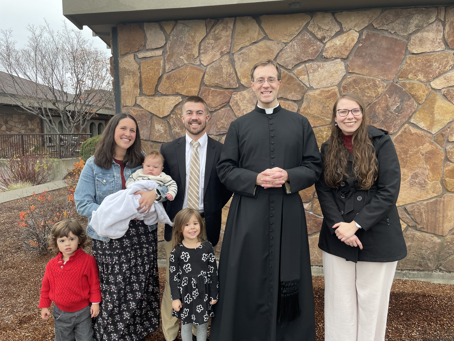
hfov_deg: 67.3
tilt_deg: -5.9
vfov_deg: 53.1
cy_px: 170
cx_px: 227
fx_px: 341
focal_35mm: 26
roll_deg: +0.4
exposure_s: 1/121
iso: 32
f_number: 1.6
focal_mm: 4.2
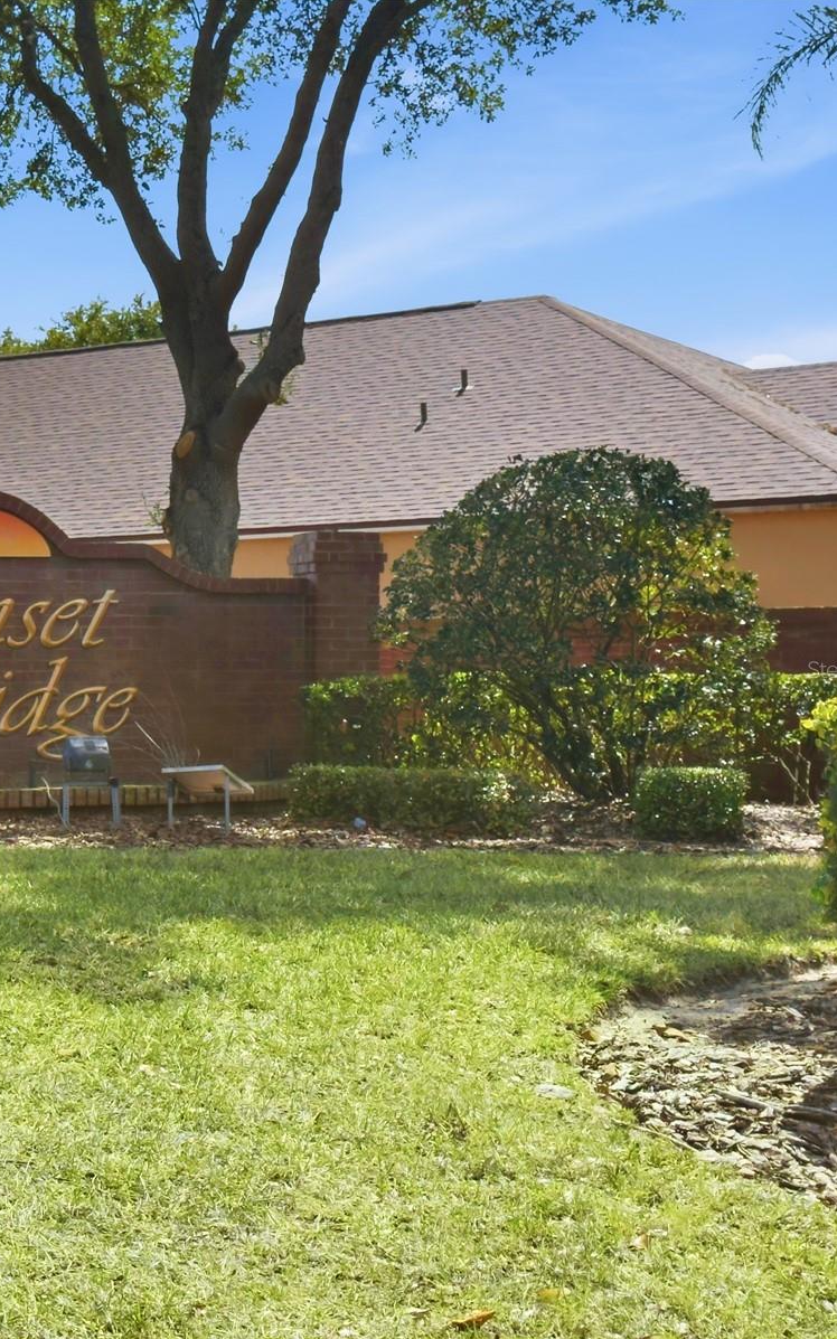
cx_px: 18
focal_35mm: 68
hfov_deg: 18.7
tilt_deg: +0.0
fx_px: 2482
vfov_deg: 30.2
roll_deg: +0.2
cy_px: 669
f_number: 1.8
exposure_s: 1/5000
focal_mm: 6.8
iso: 80
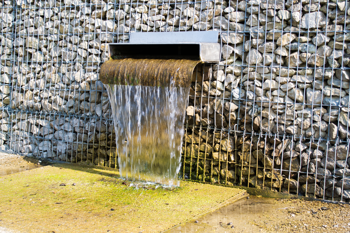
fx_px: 583
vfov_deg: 22.6
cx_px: 175
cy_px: 116
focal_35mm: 60
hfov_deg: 33.4
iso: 100
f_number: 5.3
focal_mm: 40
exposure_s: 1/100
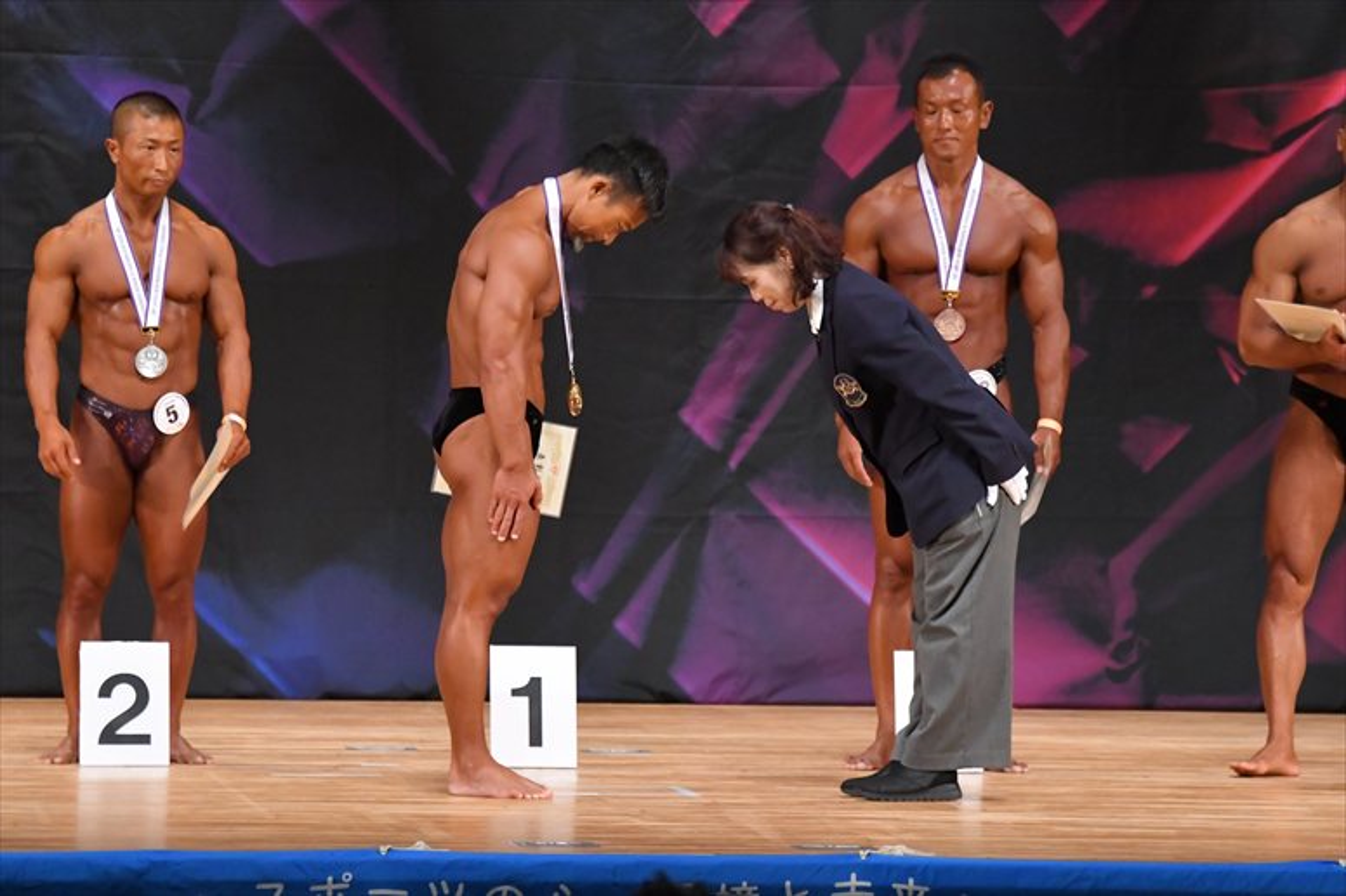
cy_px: 448
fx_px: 9530
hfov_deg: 8.1
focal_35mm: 255
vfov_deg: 5.4
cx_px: 673
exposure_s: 1/400
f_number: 5.6
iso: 5600
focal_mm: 170
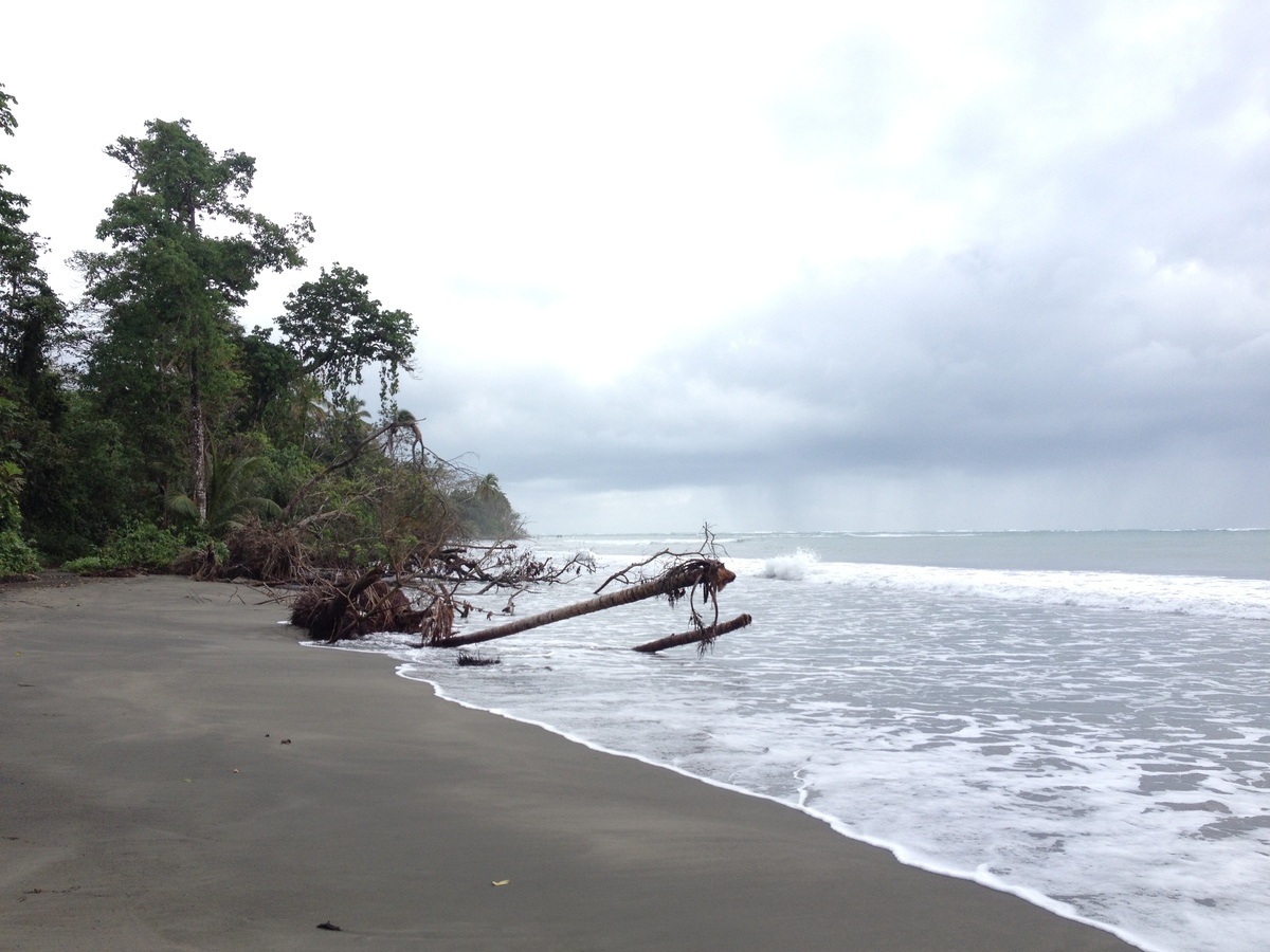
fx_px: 1284
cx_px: 635
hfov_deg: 52.6
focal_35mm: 35
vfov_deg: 40.7
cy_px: 476
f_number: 2.4
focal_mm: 4.28
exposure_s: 1/789
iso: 50
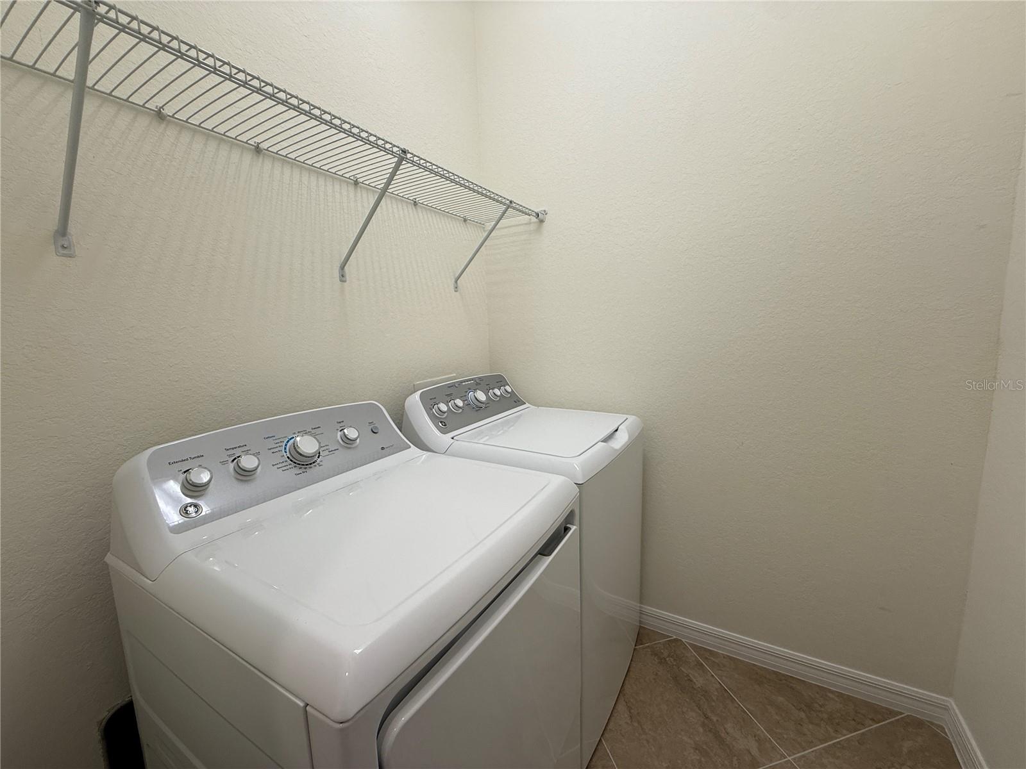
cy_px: 384
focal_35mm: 14
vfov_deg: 85.7
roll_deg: +1.7
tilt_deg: -7.3
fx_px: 415
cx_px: 513
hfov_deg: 102.1
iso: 100
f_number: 2.2
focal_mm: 2.22
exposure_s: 1/120
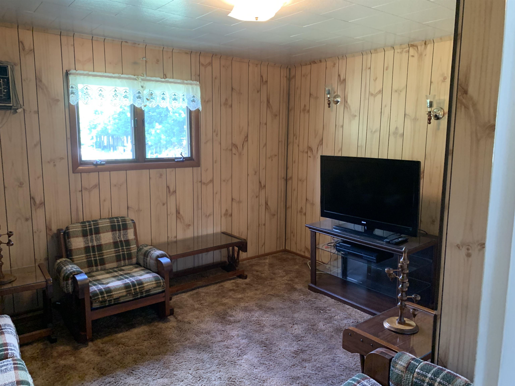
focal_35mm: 26
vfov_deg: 53.1
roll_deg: -0.5
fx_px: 387
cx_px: 258
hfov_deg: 67.3
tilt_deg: -10.3
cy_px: 193
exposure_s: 1/40
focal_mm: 4.25
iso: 320
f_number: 1.8
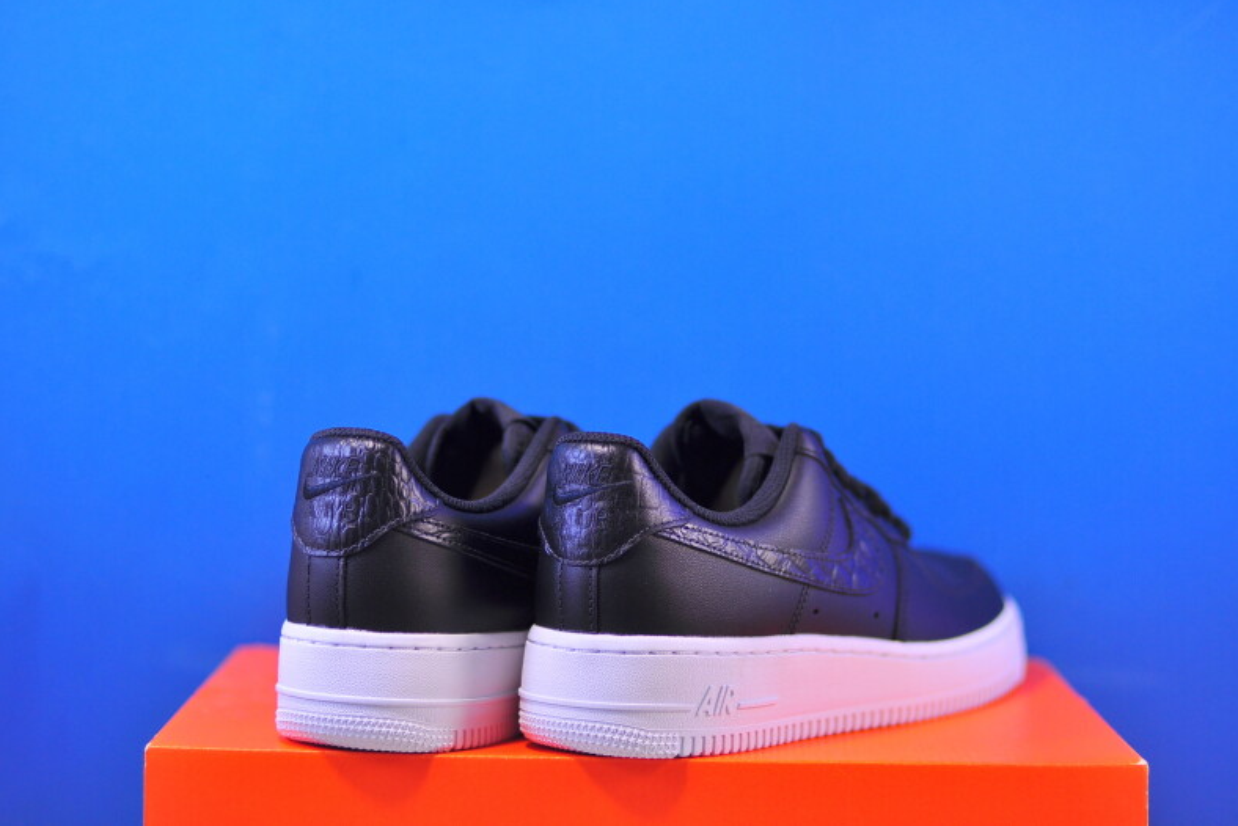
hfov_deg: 26.6
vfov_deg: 18.0
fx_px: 2614
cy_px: 411
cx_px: 627
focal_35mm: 76
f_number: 2
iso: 250
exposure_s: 1/320
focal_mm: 50
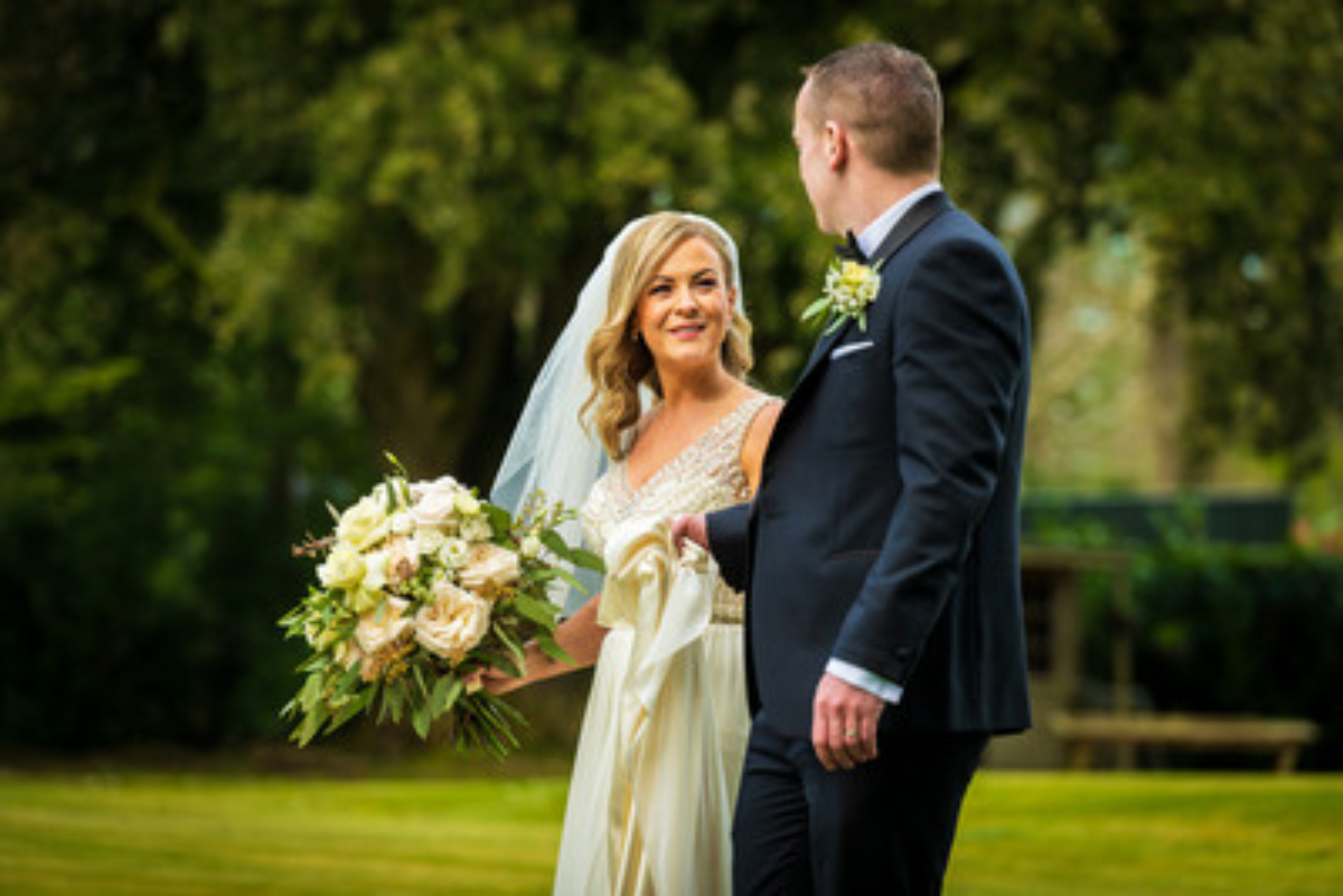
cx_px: 672
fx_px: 6904
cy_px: 448
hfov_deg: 11.1
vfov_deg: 7.4
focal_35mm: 185
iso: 160
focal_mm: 185
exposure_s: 1/320
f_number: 4.5
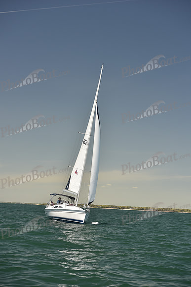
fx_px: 557
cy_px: 144
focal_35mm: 70
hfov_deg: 19.5
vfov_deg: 28.8
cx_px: 96
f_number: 5
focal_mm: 70
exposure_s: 1/800
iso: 250
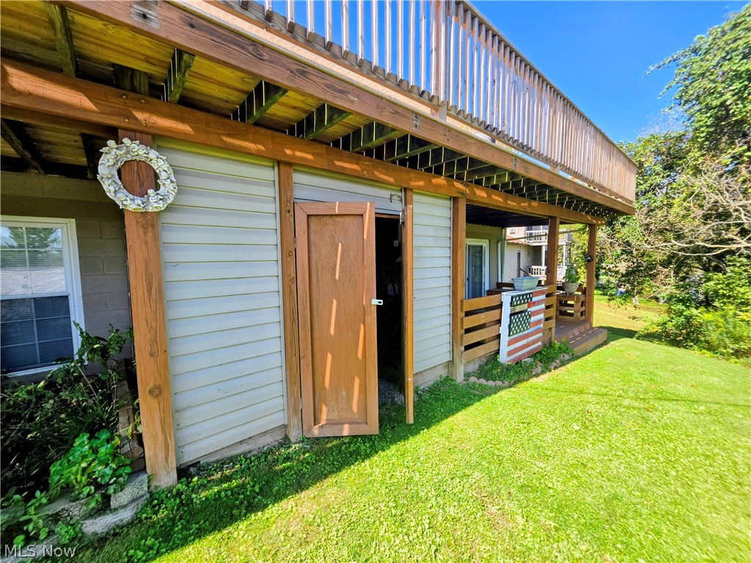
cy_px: 282
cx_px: 376
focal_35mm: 13
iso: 32
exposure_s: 1/529
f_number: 1.9
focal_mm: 2.2
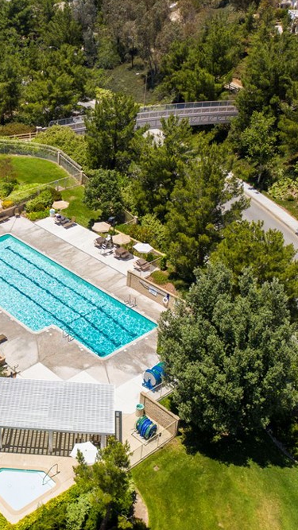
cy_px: 269
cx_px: 31
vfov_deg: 45.5
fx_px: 632
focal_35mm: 45
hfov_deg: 25.7
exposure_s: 1/1600
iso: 100
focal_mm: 10.26
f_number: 2.8
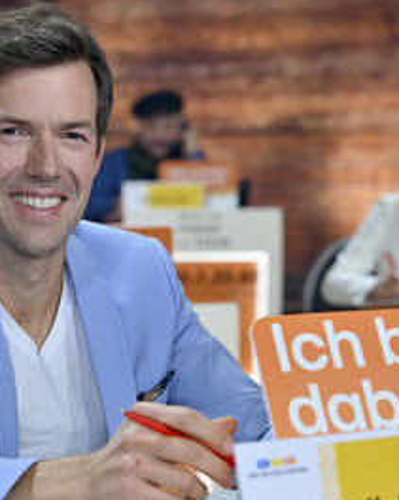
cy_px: 261
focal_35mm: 101
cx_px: 78
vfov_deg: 19.0
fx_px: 1492
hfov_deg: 15.1
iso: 800
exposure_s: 1/200
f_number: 4
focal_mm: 63
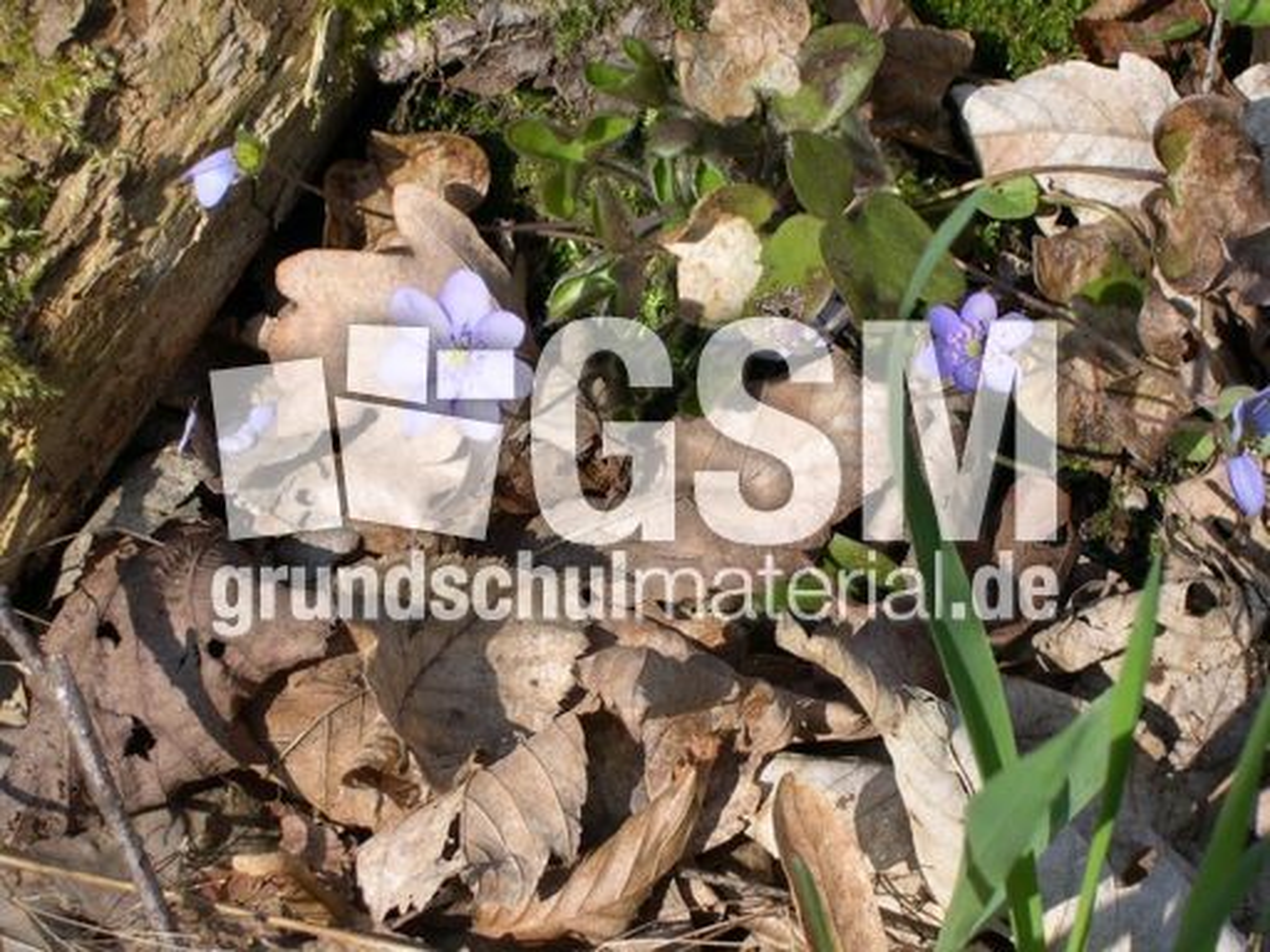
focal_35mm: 114
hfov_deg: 17.3
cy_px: 476
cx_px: 635
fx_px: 4182
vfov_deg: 13.0
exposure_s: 1/353
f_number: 4.9
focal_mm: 24
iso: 100
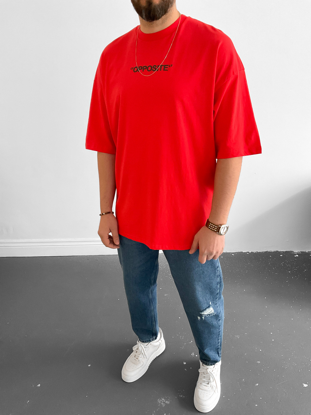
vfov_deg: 61.7
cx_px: 156
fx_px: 347
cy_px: 208
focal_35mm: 29
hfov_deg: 48.2
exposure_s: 1/60
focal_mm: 3
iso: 200
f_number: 1.8
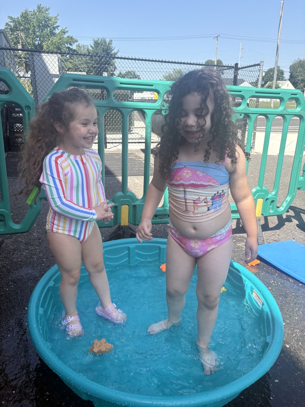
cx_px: 152
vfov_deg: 67.3
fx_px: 305
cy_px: 204
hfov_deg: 53.1
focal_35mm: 26
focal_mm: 5.96
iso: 50
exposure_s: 1/1081
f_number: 1.6
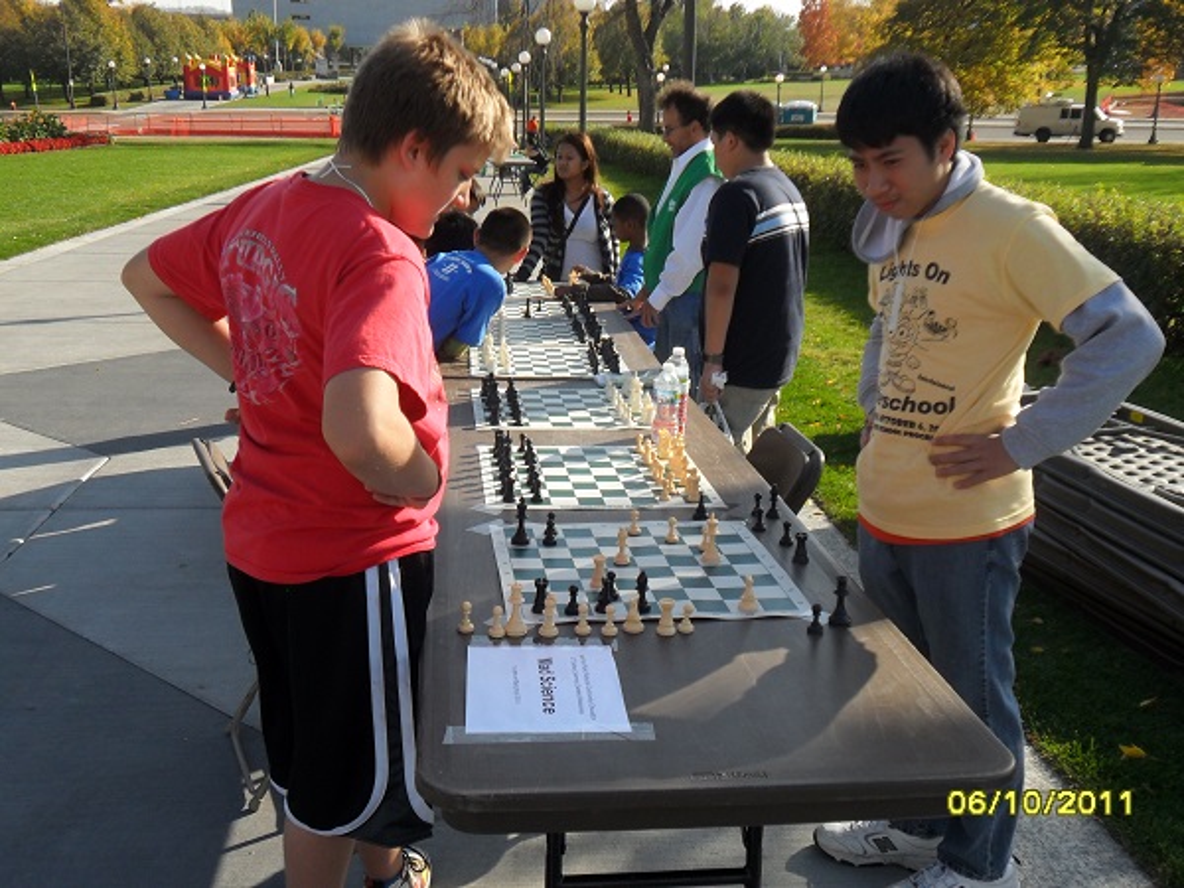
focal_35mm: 37
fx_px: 1266
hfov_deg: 50.1
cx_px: 592
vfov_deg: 38.7
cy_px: 444
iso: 100
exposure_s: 1/500
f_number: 4
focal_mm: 6.6
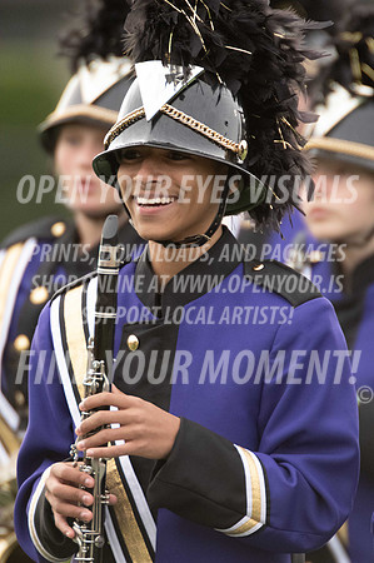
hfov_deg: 1.5
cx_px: 187
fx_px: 14056
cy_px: 282
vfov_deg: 2.3
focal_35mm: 900
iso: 2500
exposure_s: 1/1600
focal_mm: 600
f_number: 5.6
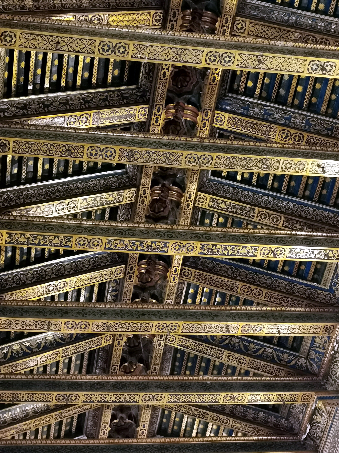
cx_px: 145
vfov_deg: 31.1
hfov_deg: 23.6
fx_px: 810
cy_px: 190
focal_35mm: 62
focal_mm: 5.56
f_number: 1.6
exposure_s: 1/33.3
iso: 320
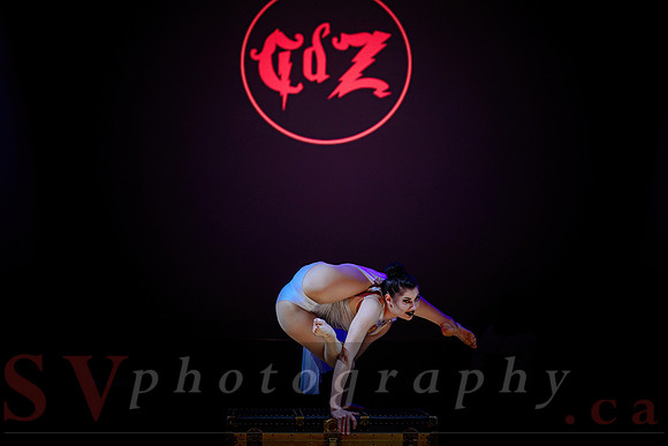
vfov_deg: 19.5
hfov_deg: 28.8
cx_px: 334
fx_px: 1299
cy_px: 223
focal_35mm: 70
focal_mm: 70
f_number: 2.8
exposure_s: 1/200
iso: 1600
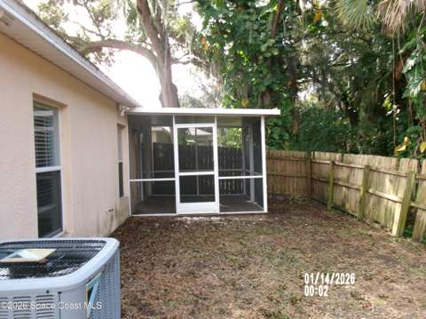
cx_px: 213
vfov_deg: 49.7
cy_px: 160
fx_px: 344
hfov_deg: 63.5
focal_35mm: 28
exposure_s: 1/70
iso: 100
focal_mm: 5.1
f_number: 3.9
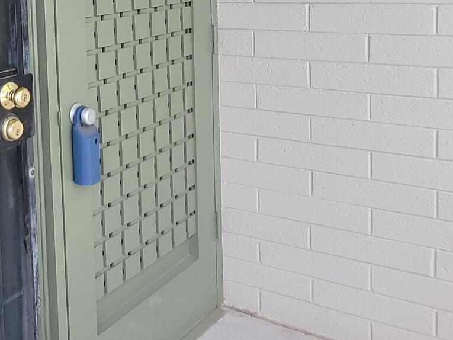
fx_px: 668
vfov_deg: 27.4
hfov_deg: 35.9
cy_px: 26
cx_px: 73
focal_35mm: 51
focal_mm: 1.74
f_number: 2.2
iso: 40
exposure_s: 1/136
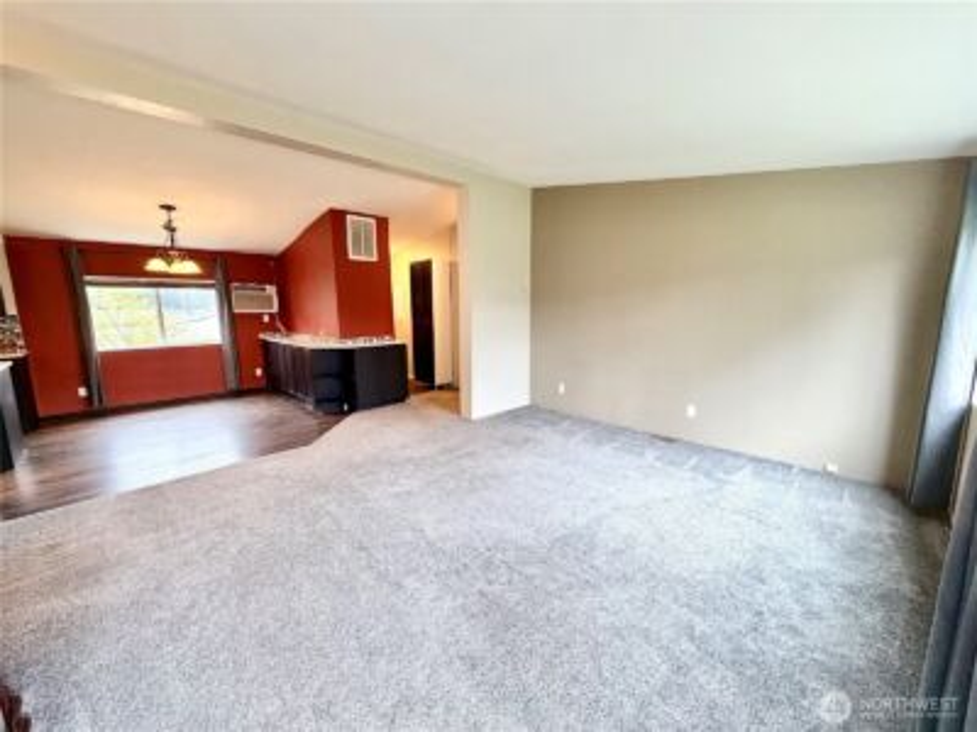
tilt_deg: -9.2
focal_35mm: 14
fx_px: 395
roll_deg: +0.8
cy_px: 366
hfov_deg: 102.1
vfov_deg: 85.7
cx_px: 488
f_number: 2.2
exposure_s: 1/60
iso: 320
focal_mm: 2.22
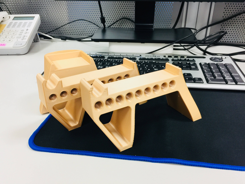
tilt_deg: -26.9
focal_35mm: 29
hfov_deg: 61.7
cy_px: 92
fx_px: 205
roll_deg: -1.4
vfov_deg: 48.2
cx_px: 122
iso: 50
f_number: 2.2
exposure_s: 1/15
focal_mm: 4.15
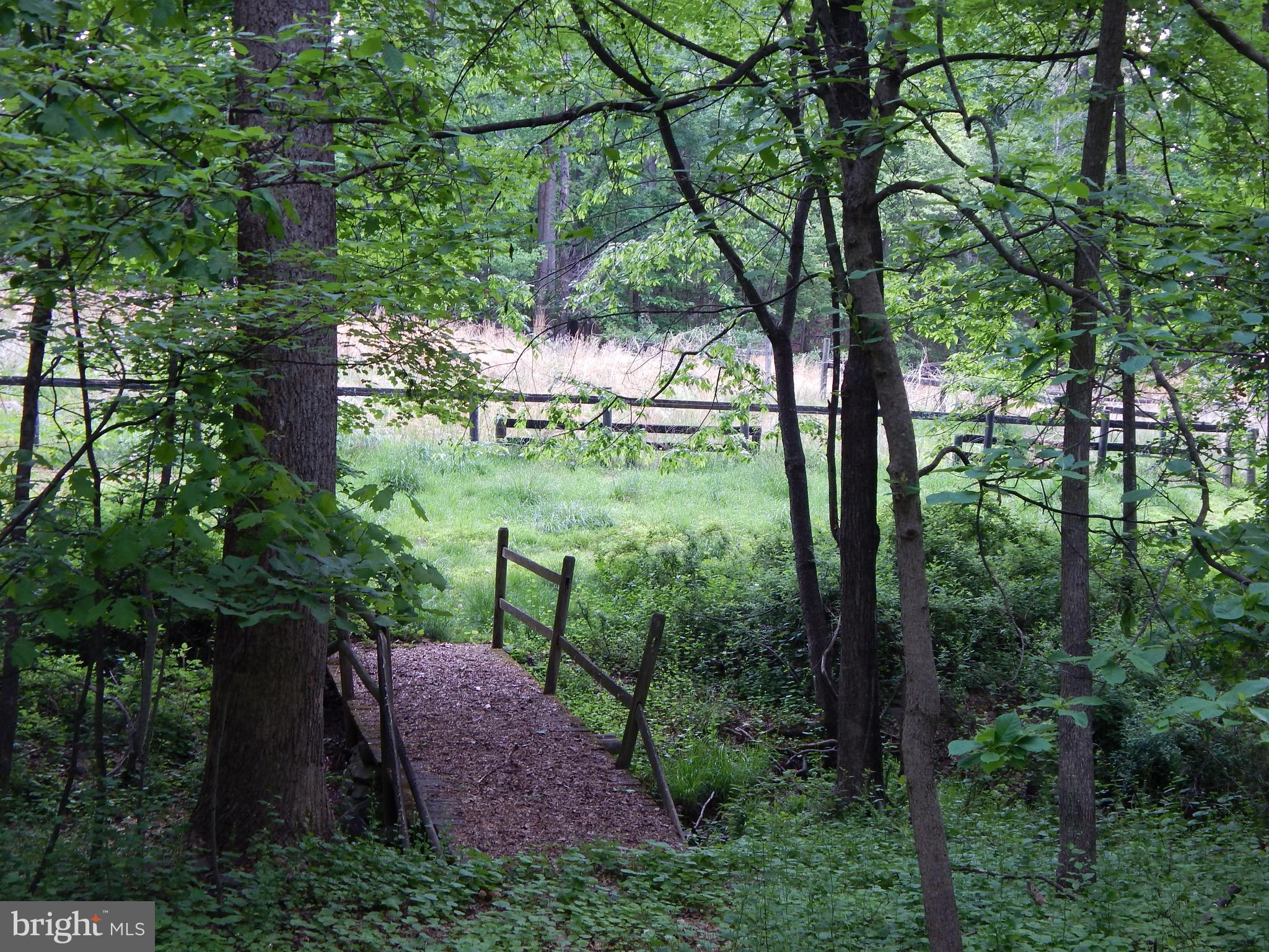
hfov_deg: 39.7
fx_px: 1760
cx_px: 634
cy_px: 476
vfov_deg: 30.3
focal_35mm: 48
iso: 140
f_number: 3.7
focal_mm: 8.6
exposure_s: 1/30
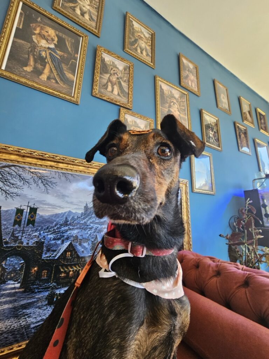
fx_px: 135
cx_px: 134
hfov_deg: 89.9
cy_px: 180
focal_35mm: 13
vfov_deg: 106.2
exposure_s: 1/66.3
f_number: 2.2
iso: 80
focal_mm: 2.2
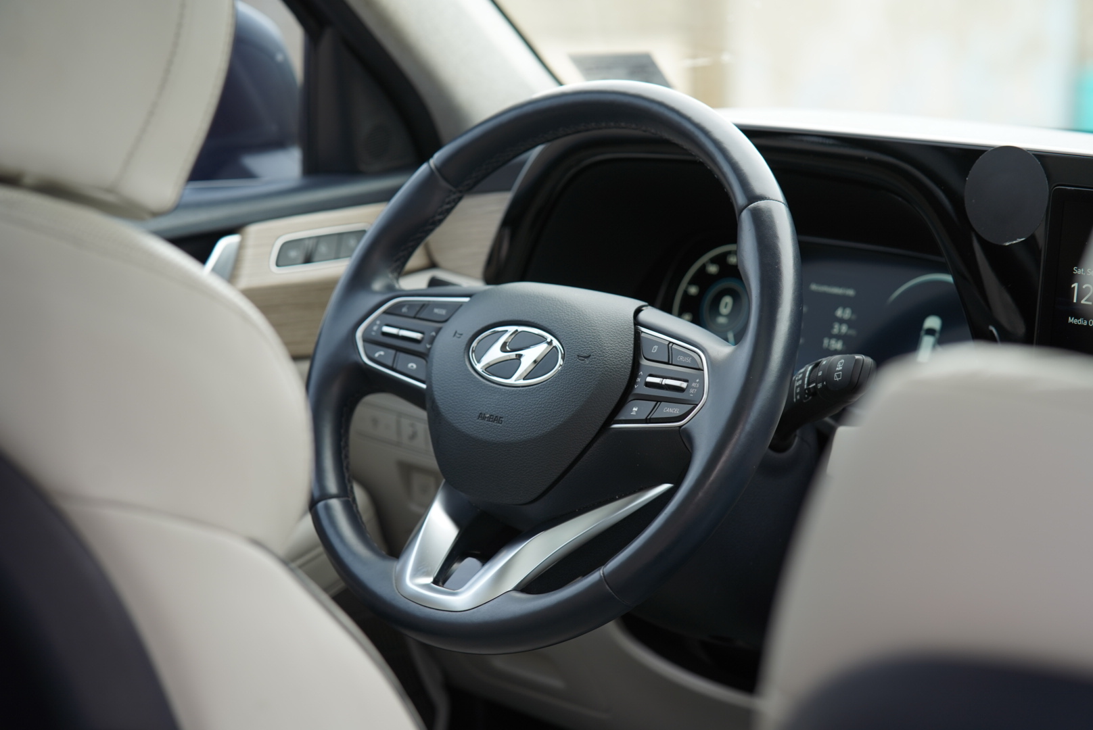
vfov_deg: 16.1
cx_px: 546
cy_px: 365
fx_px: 2582
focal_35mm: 85
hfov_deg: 23.9
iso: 250
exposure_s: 1/100
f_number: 4
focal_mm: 85
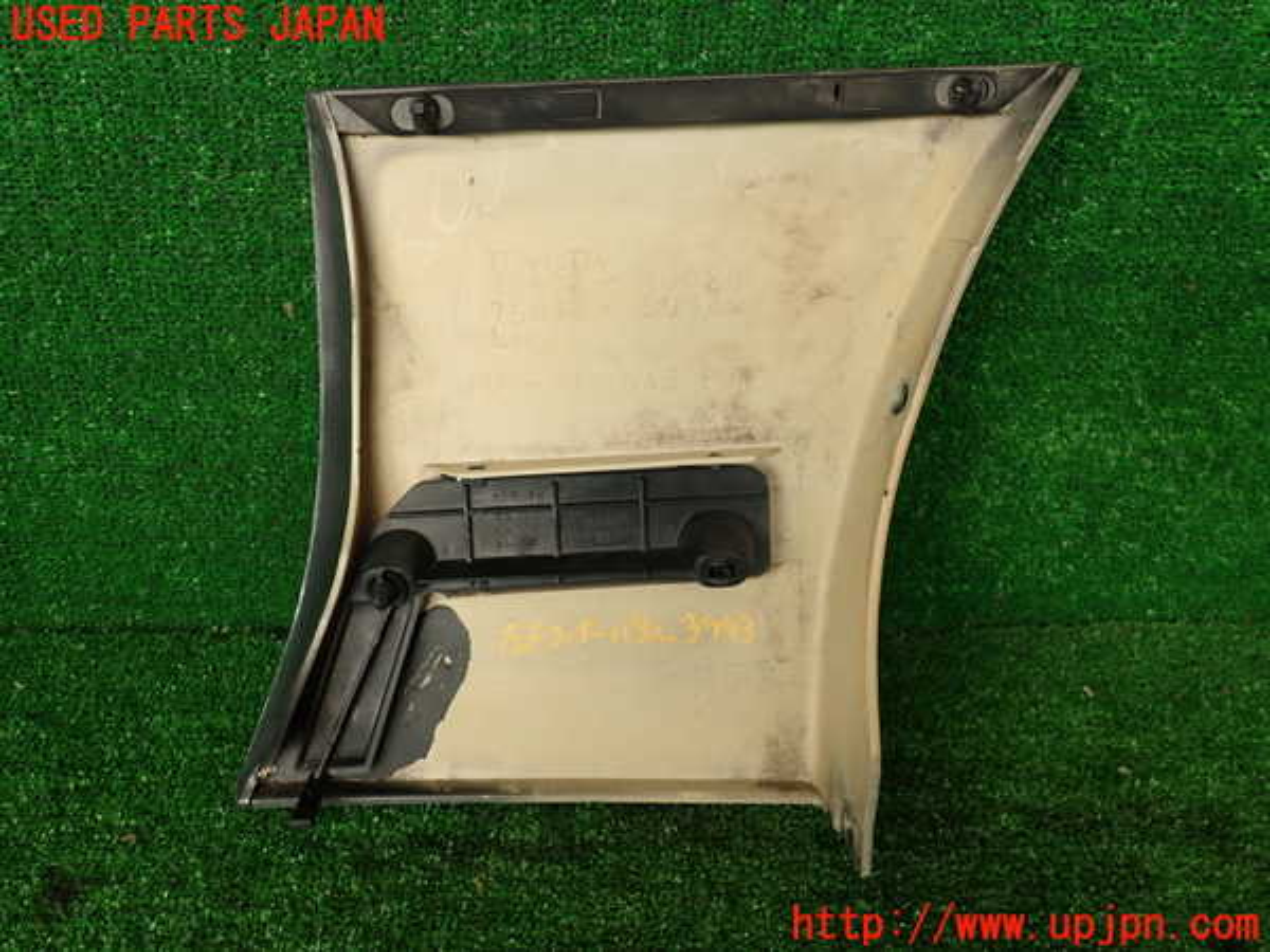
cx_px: 635
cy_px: 476
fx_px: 917
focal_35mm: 25
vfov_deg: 54.9
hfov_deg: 69.4
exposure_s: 1/80
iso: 100
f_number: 2.8
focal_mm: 4.5
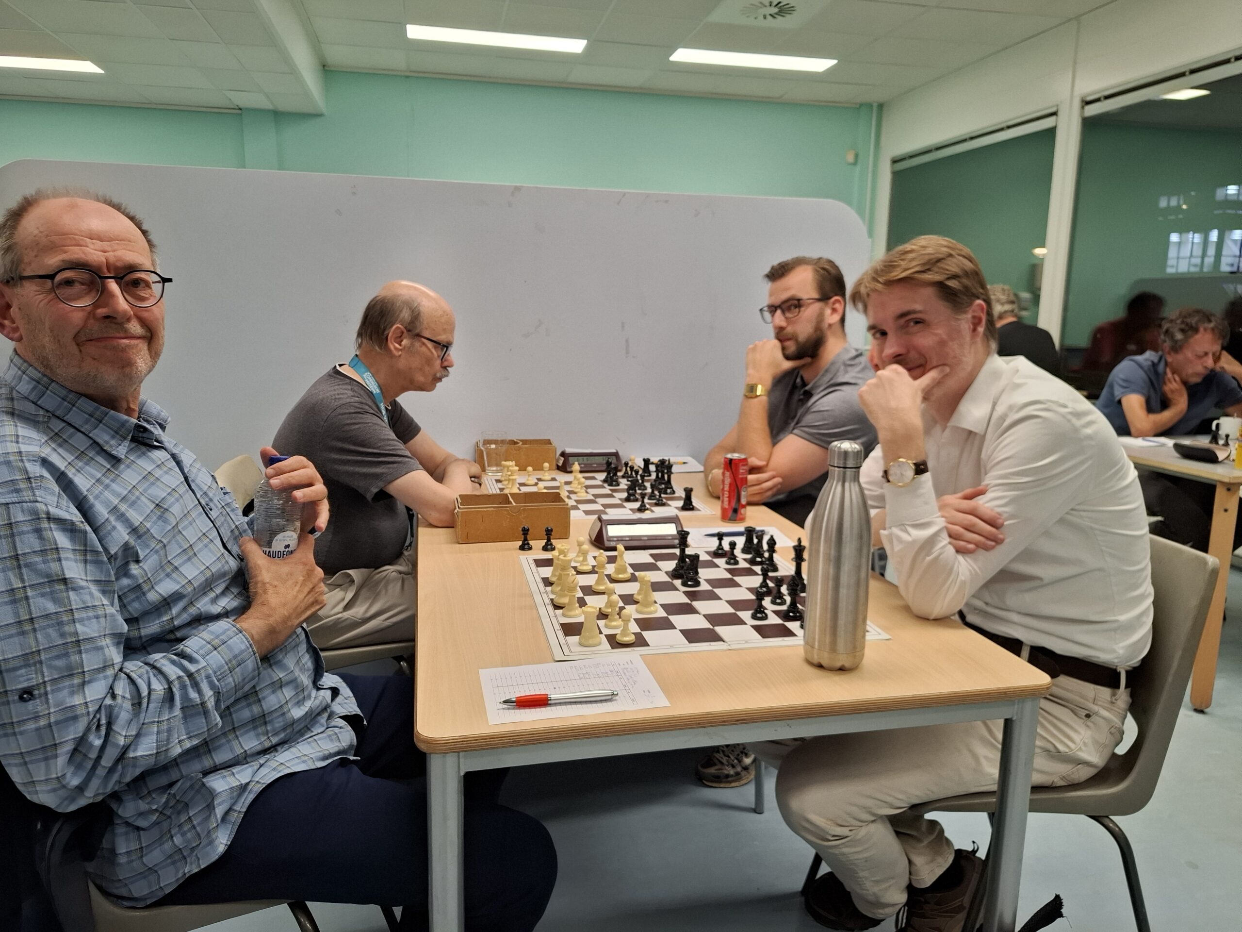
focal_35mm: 23
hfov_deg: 73.9
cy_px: 466
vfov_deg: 58.9
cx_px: 621
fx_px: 825
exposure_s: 1/100
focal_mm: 5.54
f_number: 1.8
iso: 200
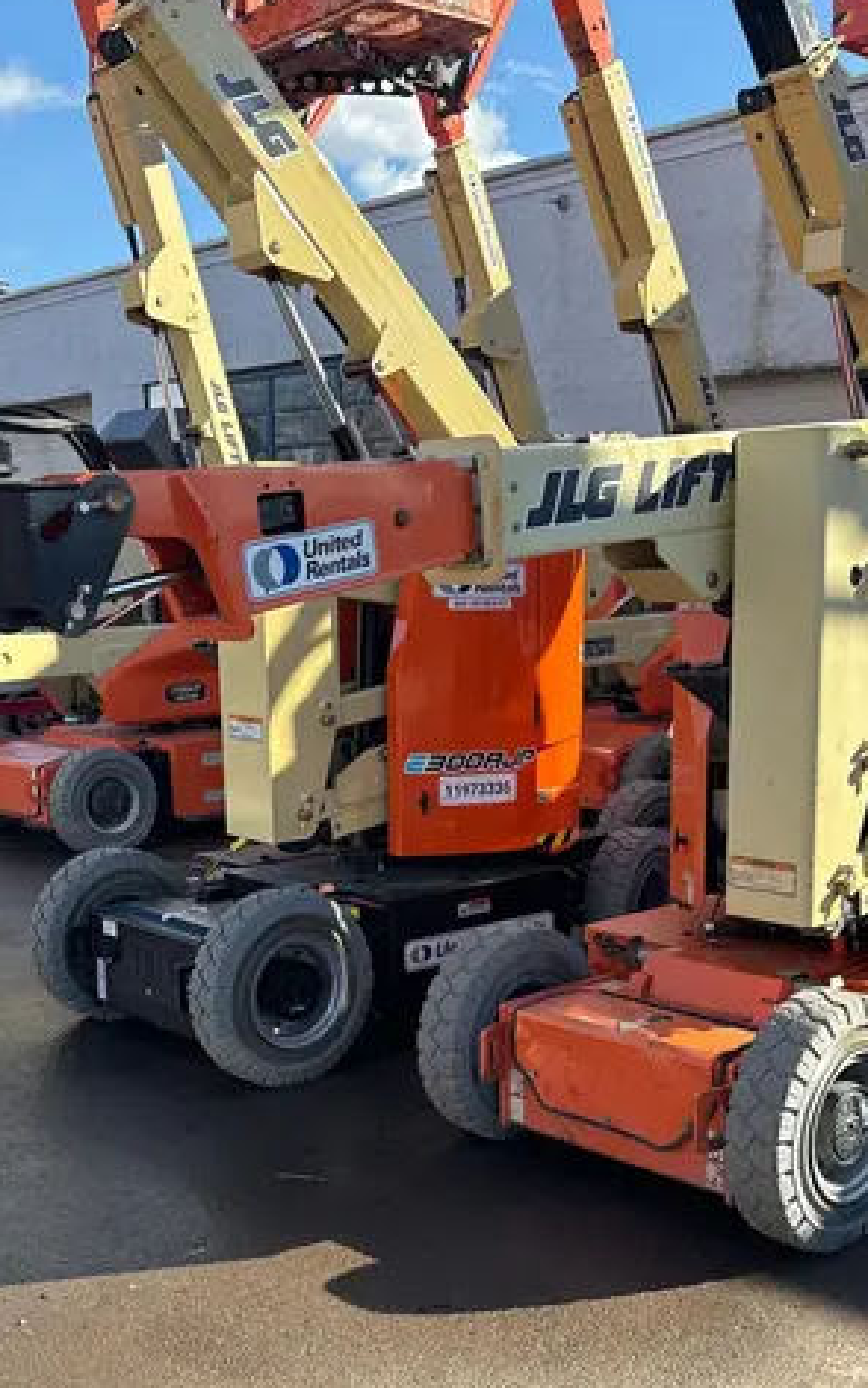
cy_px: 923
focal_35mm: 43
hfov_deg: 29.9
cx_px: 407
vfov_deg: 45.5
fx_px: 1627
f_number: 1.6
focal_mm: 5.96
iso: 50
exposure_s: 1/1016
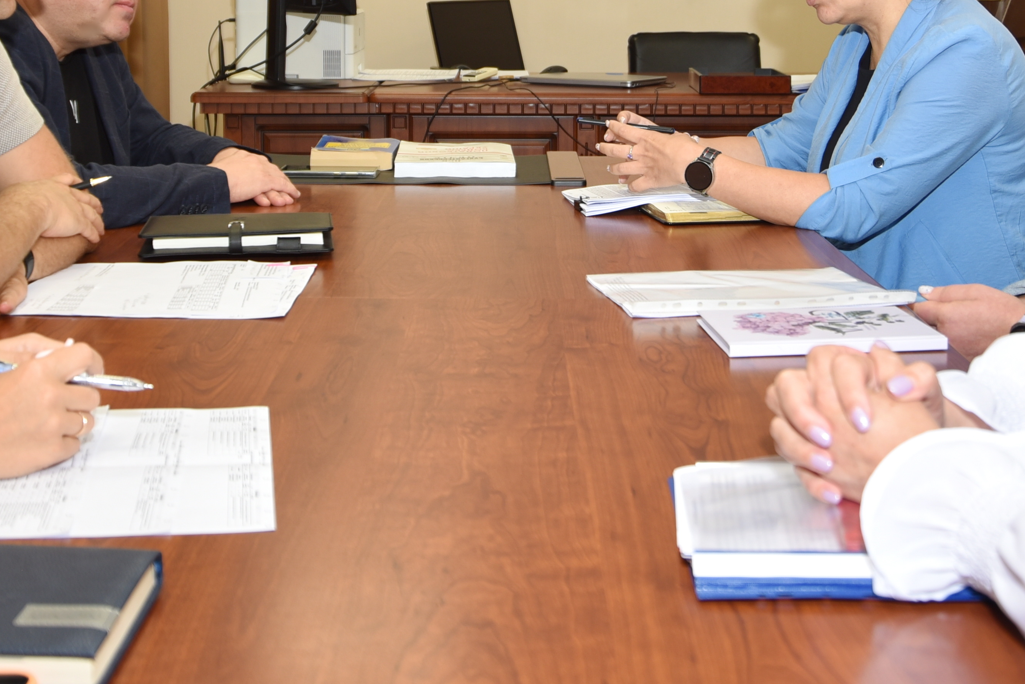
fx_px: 1538
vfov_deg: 24.2
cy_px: 39
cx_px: 418
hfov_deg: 36.7
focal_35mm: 54
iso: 250
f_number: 5
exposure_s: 1/60
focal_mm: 24
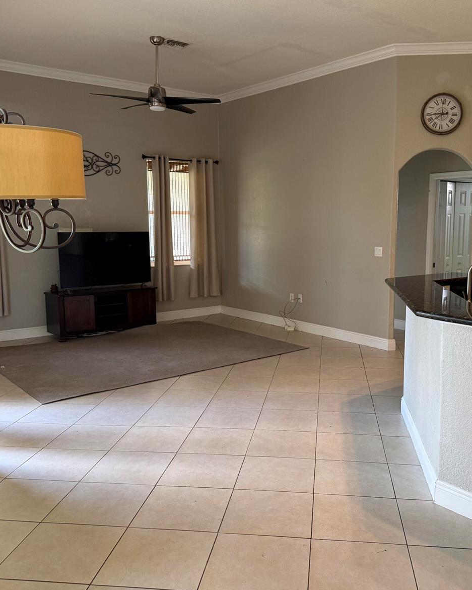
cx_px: 279
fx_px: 559
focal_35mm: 32
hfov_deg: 45.6
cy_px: 290
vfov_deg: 55.7
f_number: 1.78
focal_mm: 6.76
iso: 250
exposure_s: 1/60
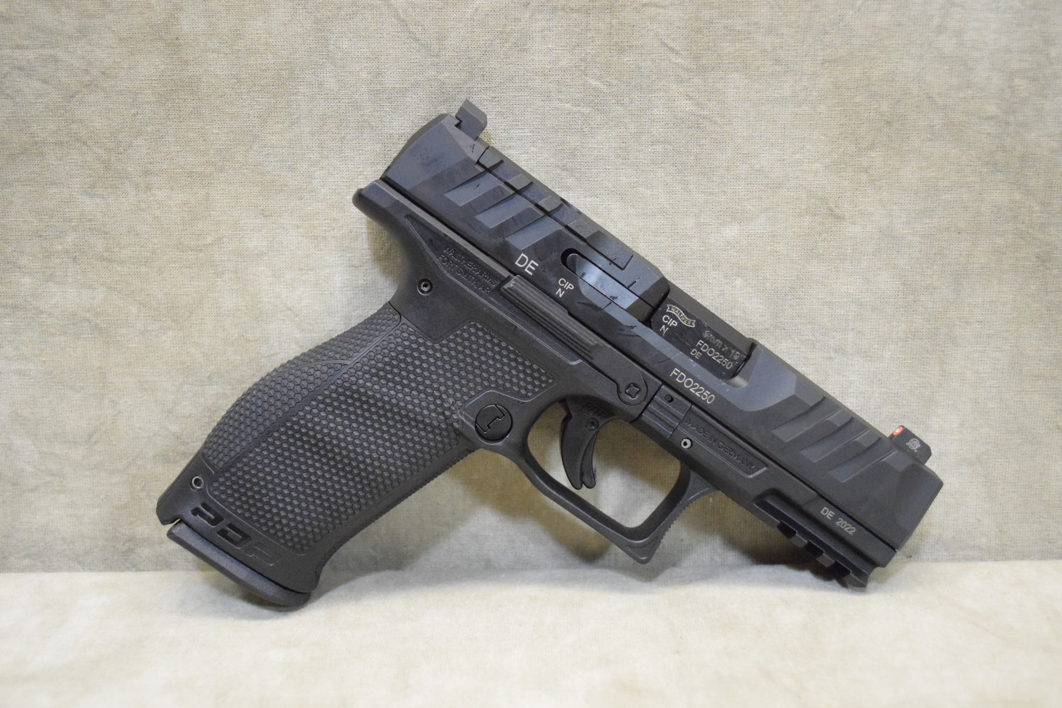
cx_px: 531
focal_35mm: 39
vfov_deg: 34.2
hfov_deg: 49.6
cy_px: 354
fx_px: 1150
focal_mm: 26
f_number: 4.2
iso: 8000
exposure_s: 1/1250
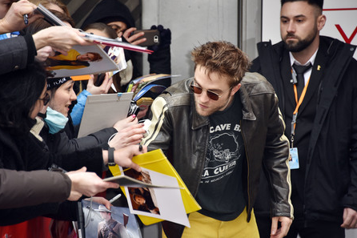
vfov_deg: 4.5
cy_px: 119
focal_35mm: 303
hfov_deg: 6.8
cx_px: 178
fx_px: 3003
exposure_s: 1/125
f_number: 5.6
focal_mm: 300
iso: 400
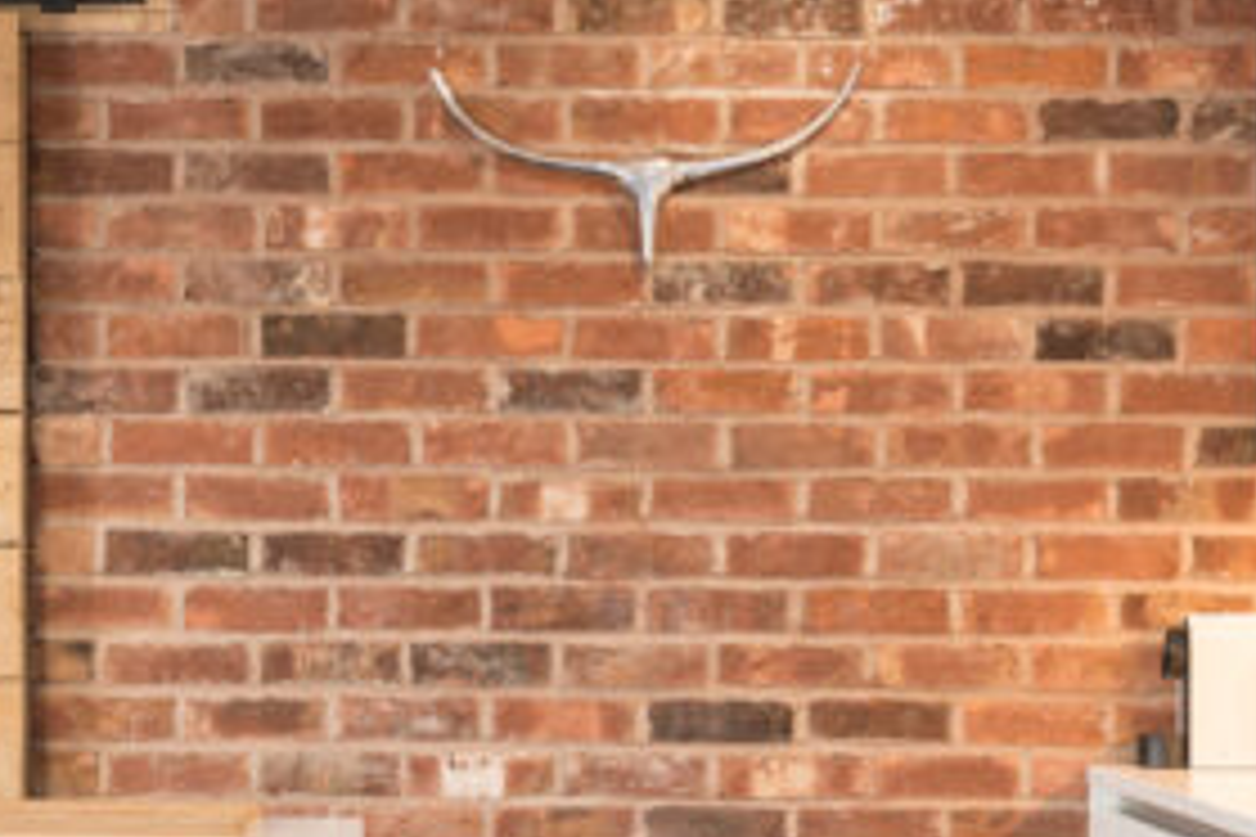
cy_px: 549
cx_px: 329
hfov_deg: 18.2
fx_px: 3907
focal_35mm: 112
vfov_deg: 12.2
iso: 100
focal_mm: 30
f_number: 9
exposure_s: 1/1.67
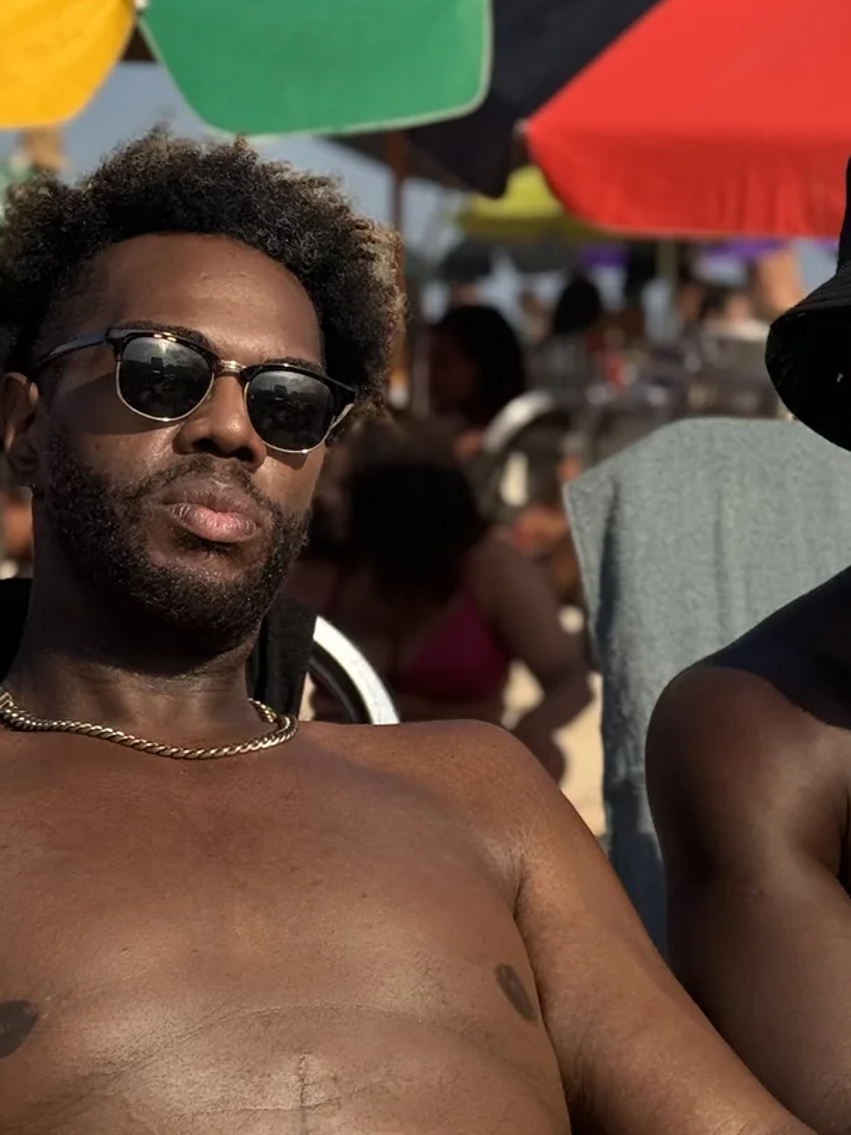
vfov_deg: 17.3
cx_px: 671
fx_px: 3737
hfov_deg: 12.9
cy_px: 507
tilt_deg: -3.2
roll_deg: -0.2
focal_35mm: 114
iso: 64
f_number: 1.78
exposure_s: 1/6410
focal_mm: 6.86
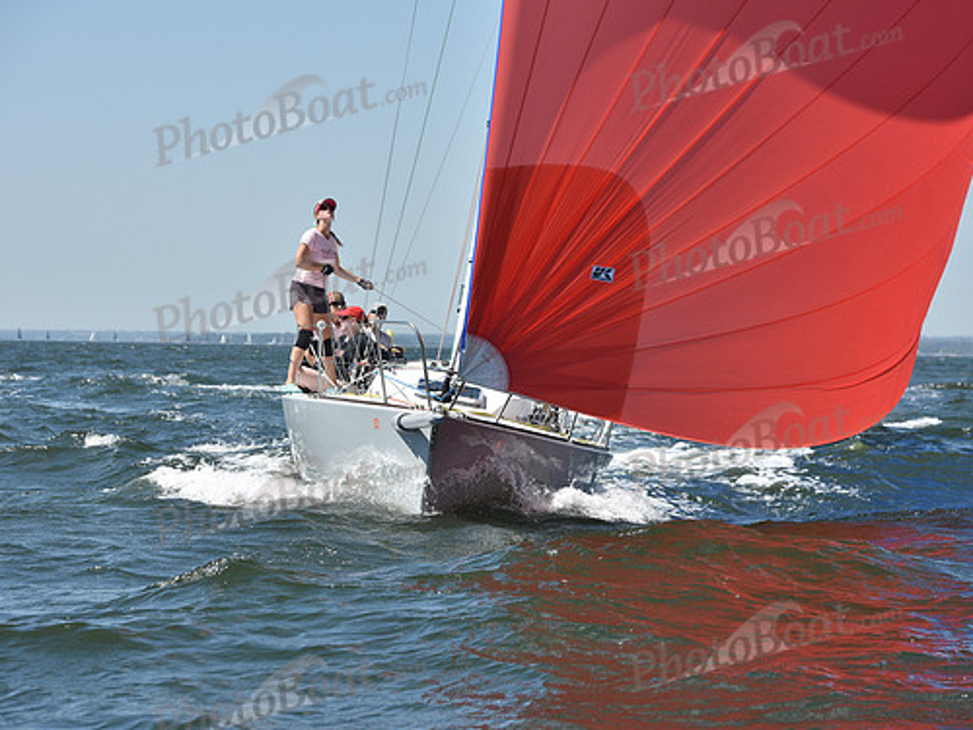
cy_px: 369
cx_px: 529
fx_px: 3514
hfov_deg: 15.8
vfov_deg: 11.9
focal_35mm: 125
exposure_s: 1/1250
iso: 250
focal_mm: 112
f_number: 6.3
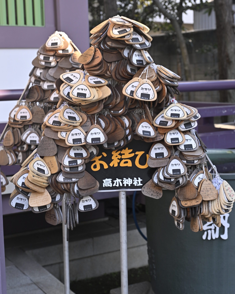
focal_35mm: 56
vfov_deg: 33.5
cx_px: 116
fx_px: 487
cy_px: 130
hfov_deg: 27.1
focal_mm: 49
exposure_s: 1/125
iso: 500
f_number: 5.6
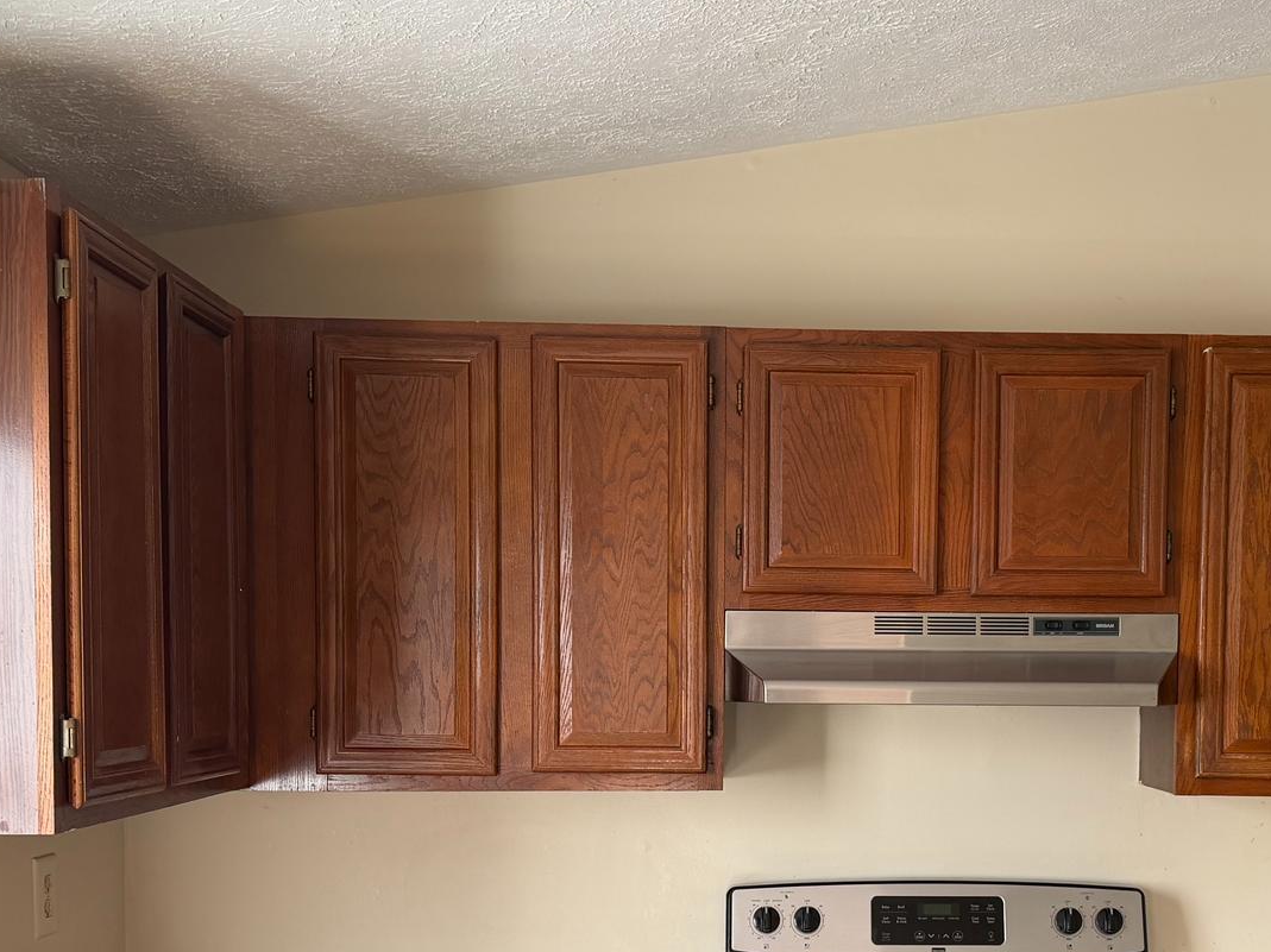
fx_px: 1688
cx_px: 839
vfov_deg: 30.9
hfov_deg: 40.8
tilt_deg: -1.6
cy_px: 733
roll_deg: -0.9
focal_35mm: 46
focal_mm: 6.76
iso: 200
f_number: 1.78
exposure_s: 1/121
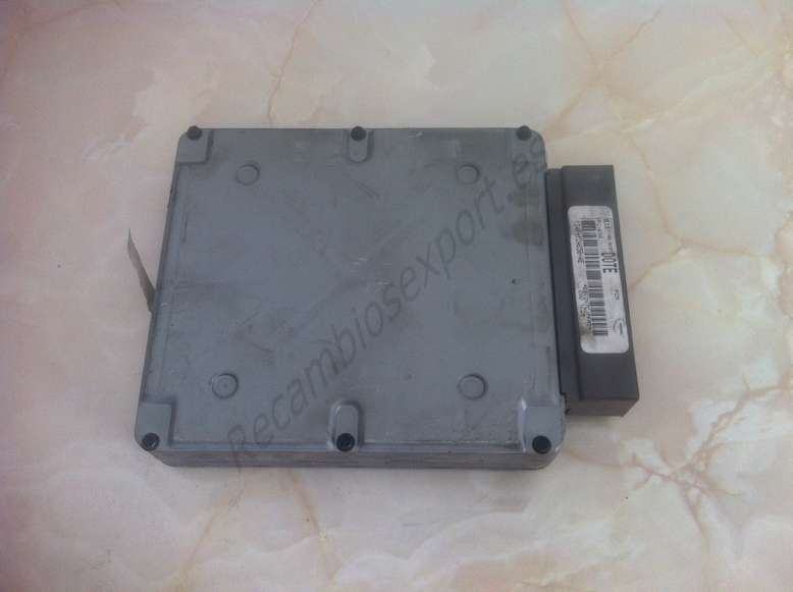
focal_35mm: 35
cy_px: 296
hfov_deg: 52.7
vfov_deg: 40.6
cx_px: 396
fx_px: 801
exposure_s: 1/60
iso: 100
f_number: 2.8
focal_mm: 3.85
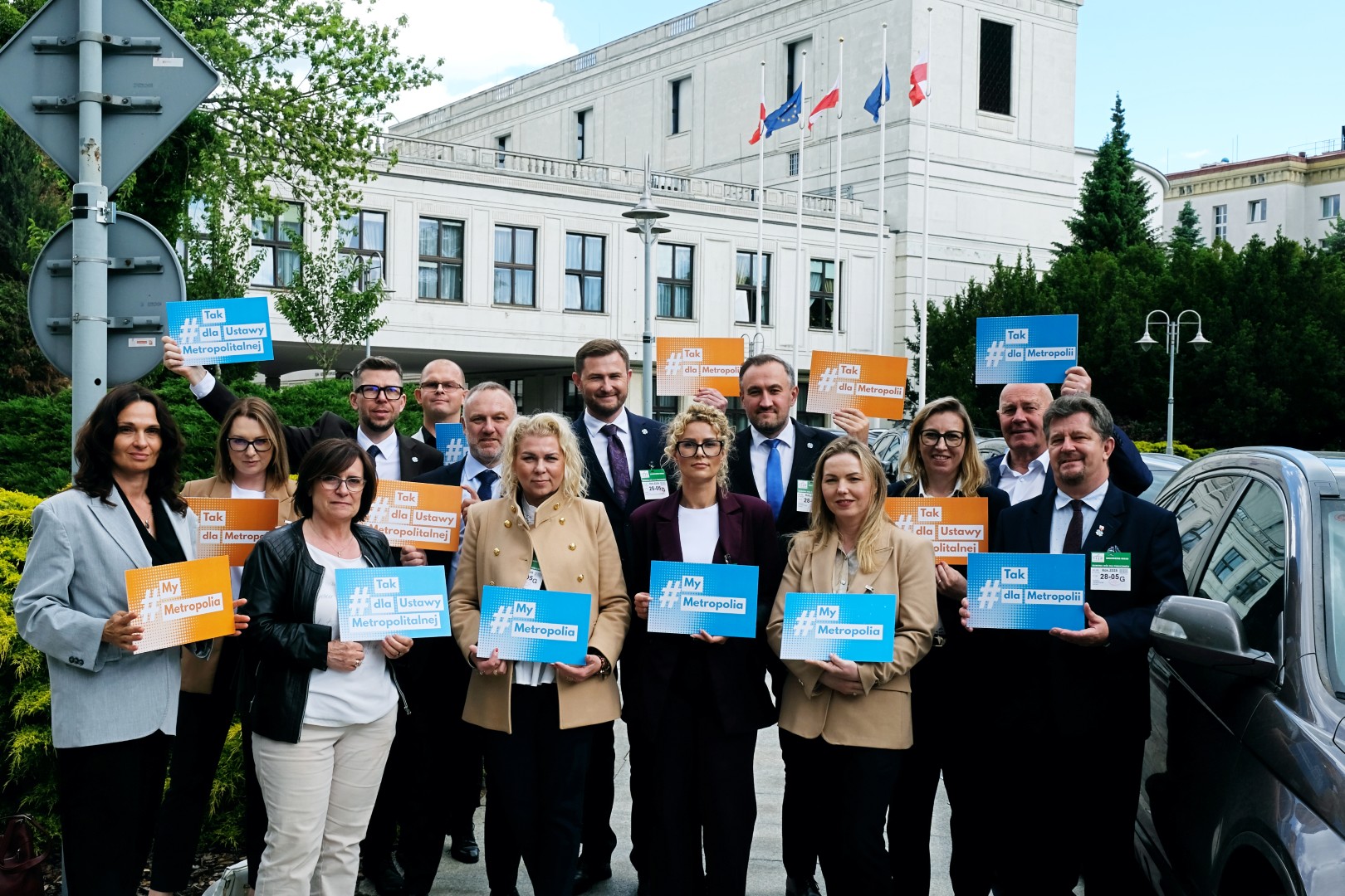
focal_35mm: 40
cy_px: 448
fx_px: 1494
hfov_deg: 48.5
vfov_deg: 33.4
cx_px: 672
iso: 200
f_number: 11
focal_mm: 26.6
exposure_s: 1/125
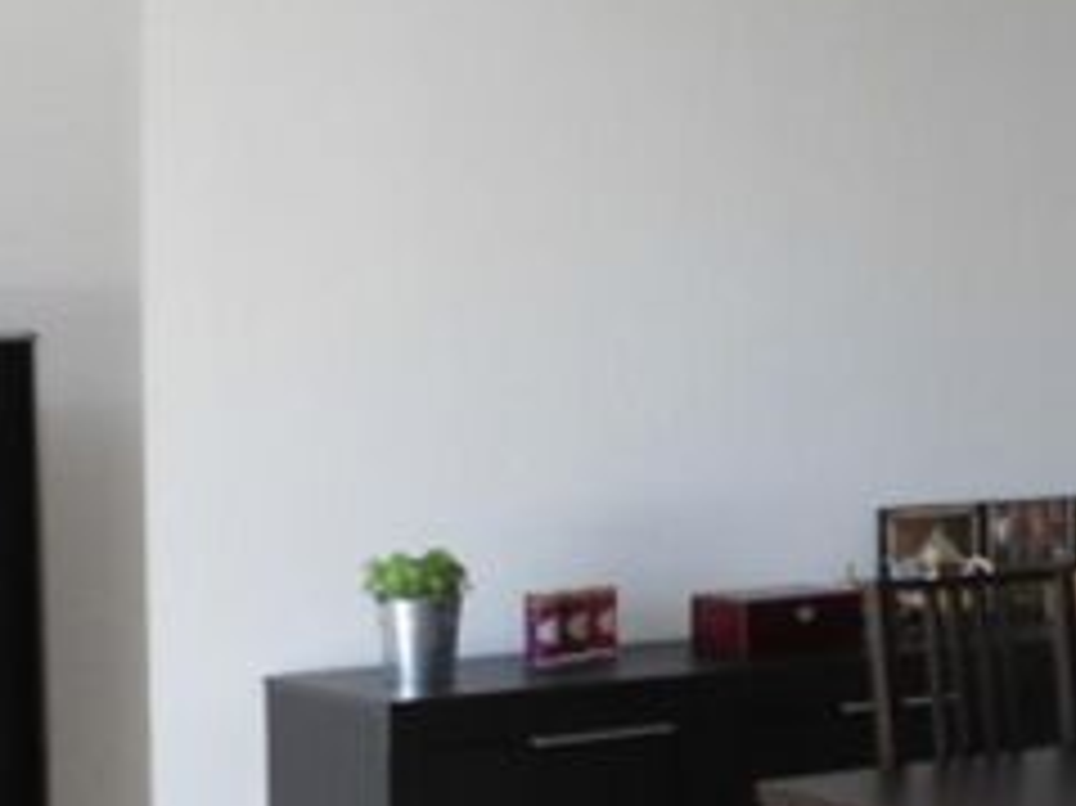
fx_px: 3386
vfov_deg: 13.6
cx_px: 1526
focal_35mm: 109
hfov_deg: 16.7
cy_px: 513
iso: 80
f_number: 2.8
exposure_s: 1/40
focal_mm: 4.7
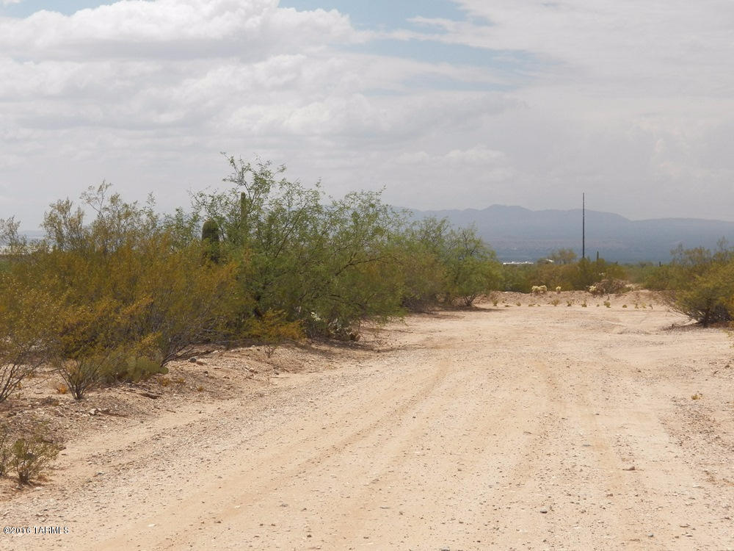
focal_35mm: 74
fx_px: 1569
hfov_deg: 26.3
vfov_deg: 19.9
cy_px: 276
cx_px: 367
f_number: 5
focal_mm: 13.2
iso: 125
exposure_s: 1/1600
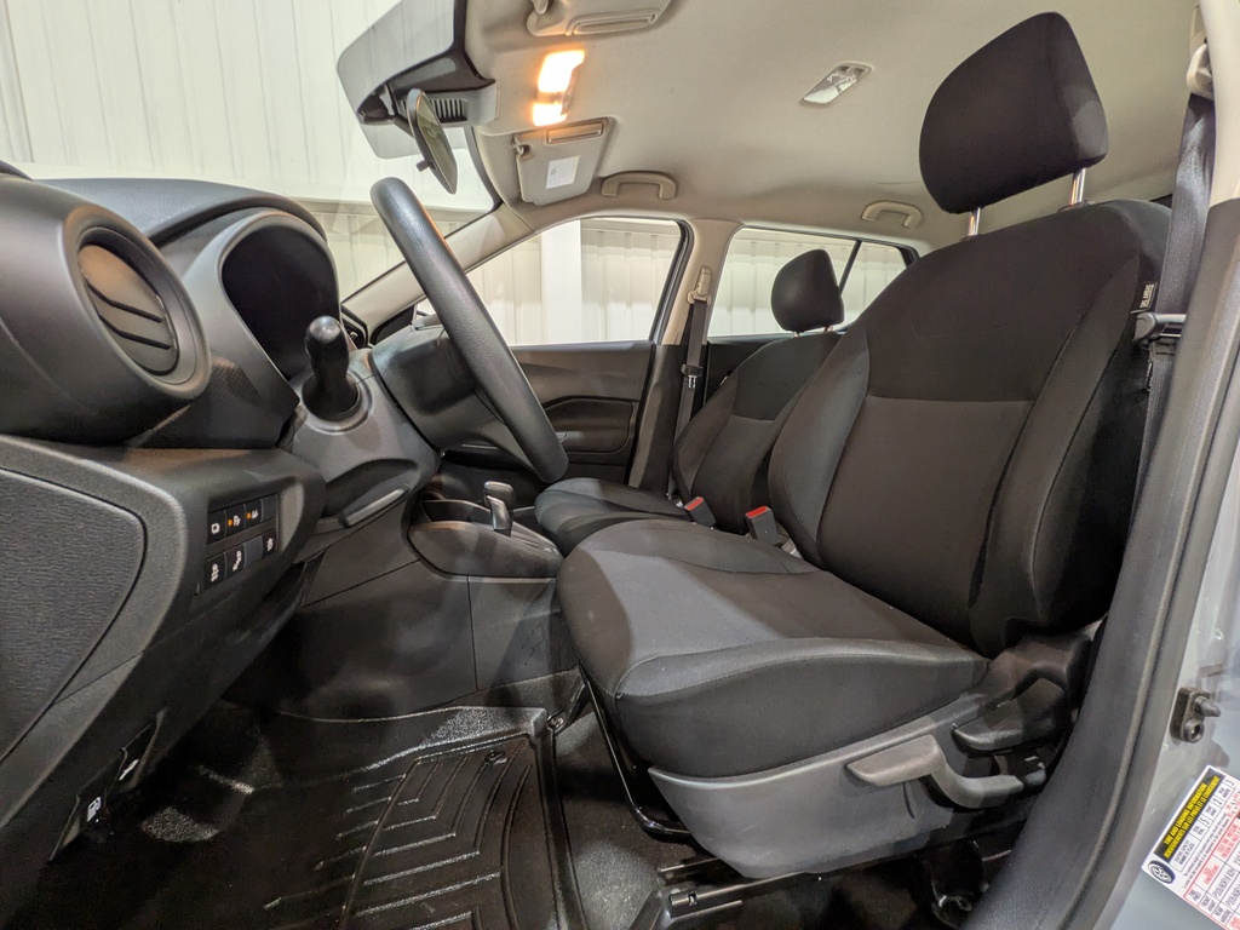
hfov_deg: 102.1
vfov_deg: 85.7
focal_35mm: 14
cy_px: 465
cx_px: 620
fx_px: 502
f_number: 2.2
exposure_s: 1/40
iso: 78
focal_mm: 1.83
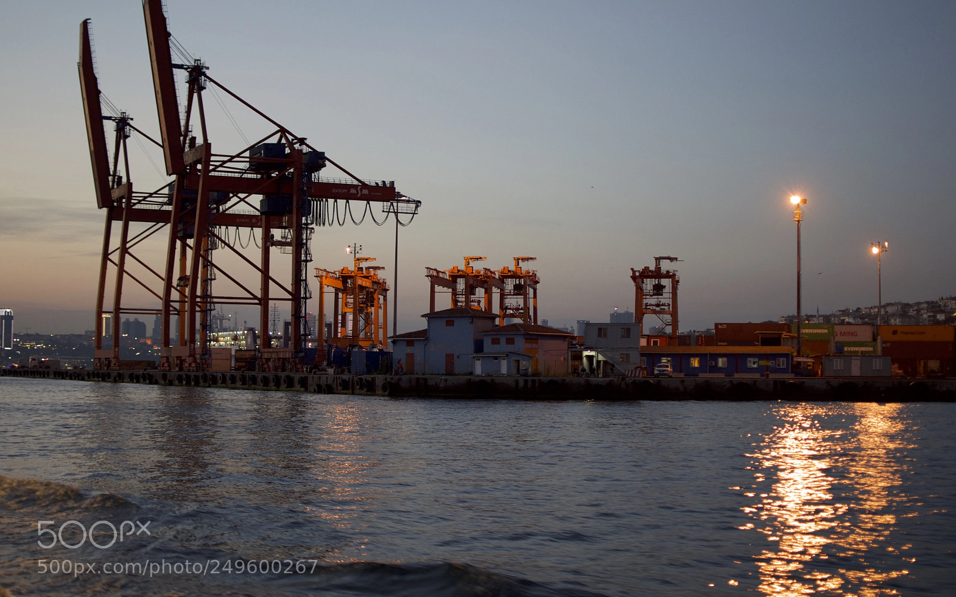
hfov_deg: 37.2
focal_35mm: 55
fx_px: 1420
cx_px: 487
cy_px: 290
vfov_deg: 23.7
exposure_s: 1/40
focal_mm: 35
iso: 400
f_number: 1.8
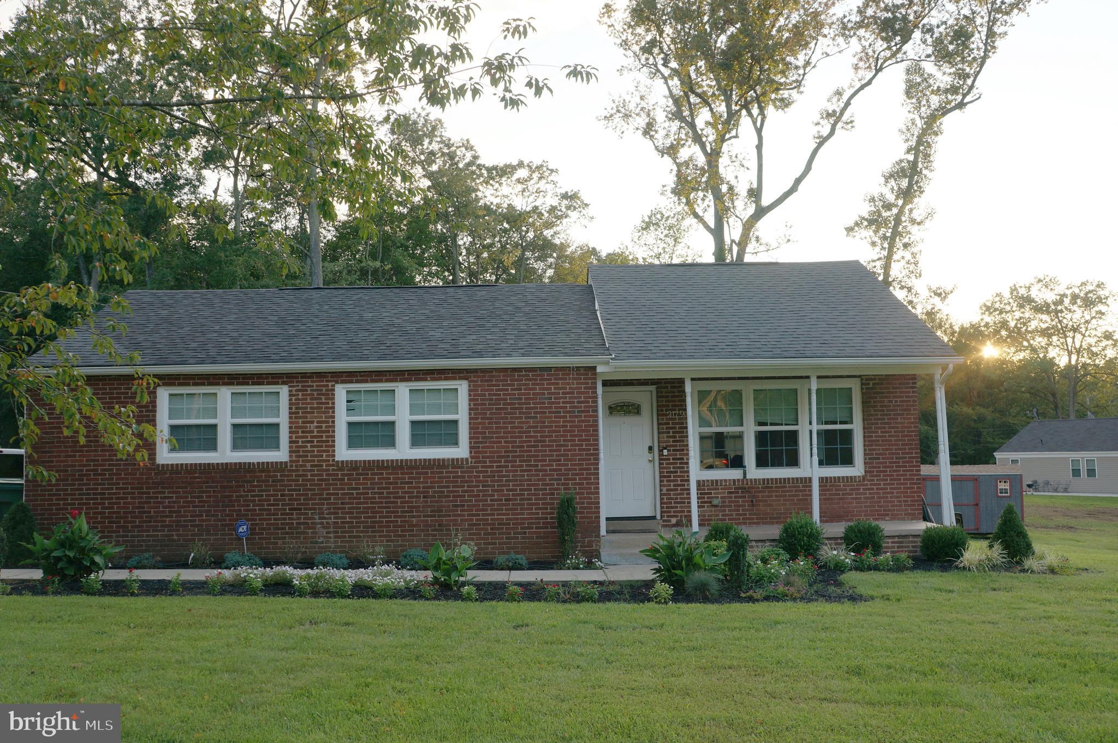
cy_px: 372
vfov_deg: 39.9
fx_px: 1024
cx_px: 559
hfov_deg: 57.3
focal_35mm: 33
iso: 100
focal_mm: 22
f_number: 6.3
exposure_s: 1/80
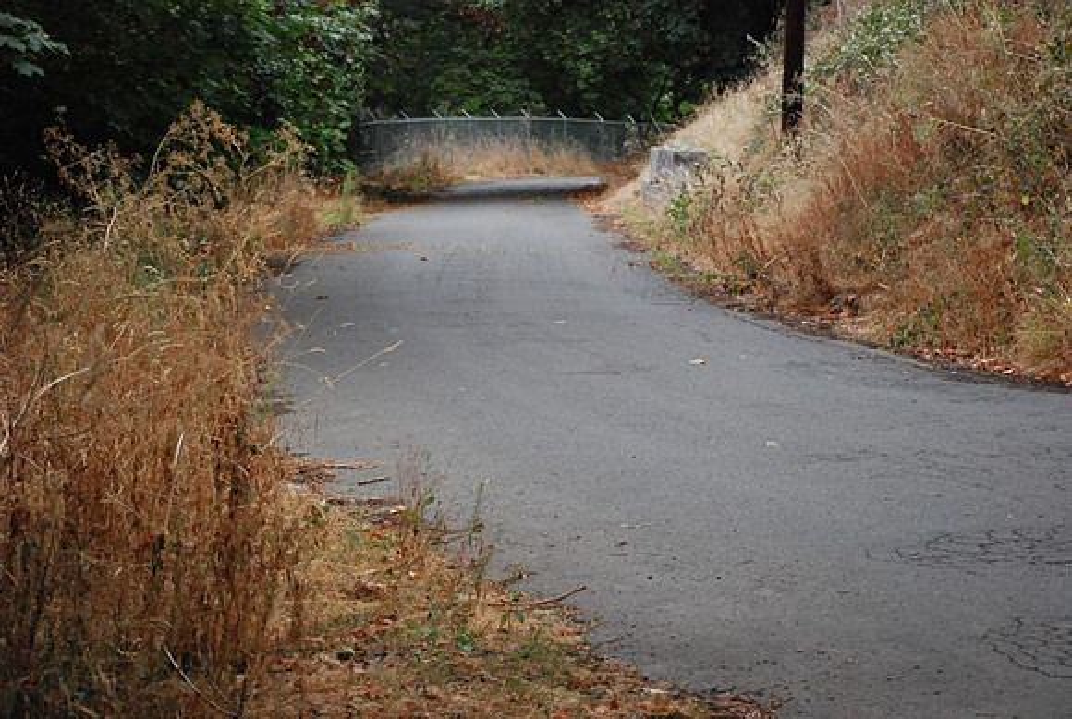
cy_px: 360
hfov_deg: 20.6
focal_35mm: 99
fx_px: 2953
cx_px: 536
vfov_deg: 13.9
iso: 1600
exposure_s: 1/1000
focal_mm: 66
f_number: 5.3
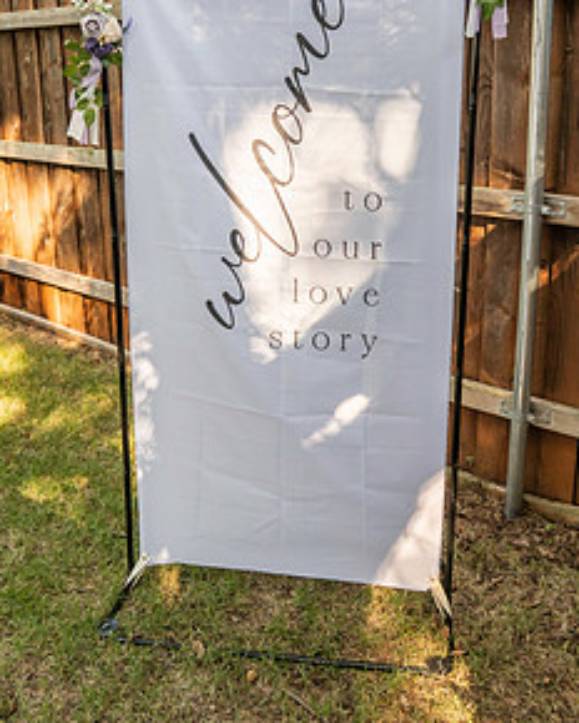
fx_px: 750
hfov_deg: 42.2
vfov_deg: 50.6
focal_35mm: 35
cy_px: 242
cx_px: 272
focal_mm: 24
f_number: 4
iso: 2000
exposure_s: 1/2500
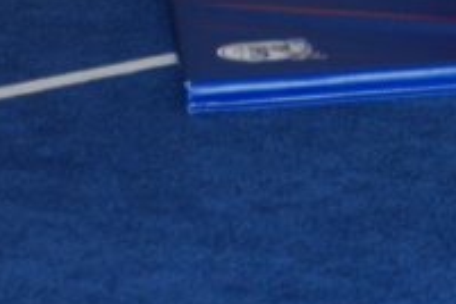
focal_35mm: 370
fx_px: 4686
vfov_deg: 3.7
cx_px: 864
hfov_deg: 5.5
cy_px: -276
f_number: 5.3
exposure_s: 1/60
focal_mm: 62
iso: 400
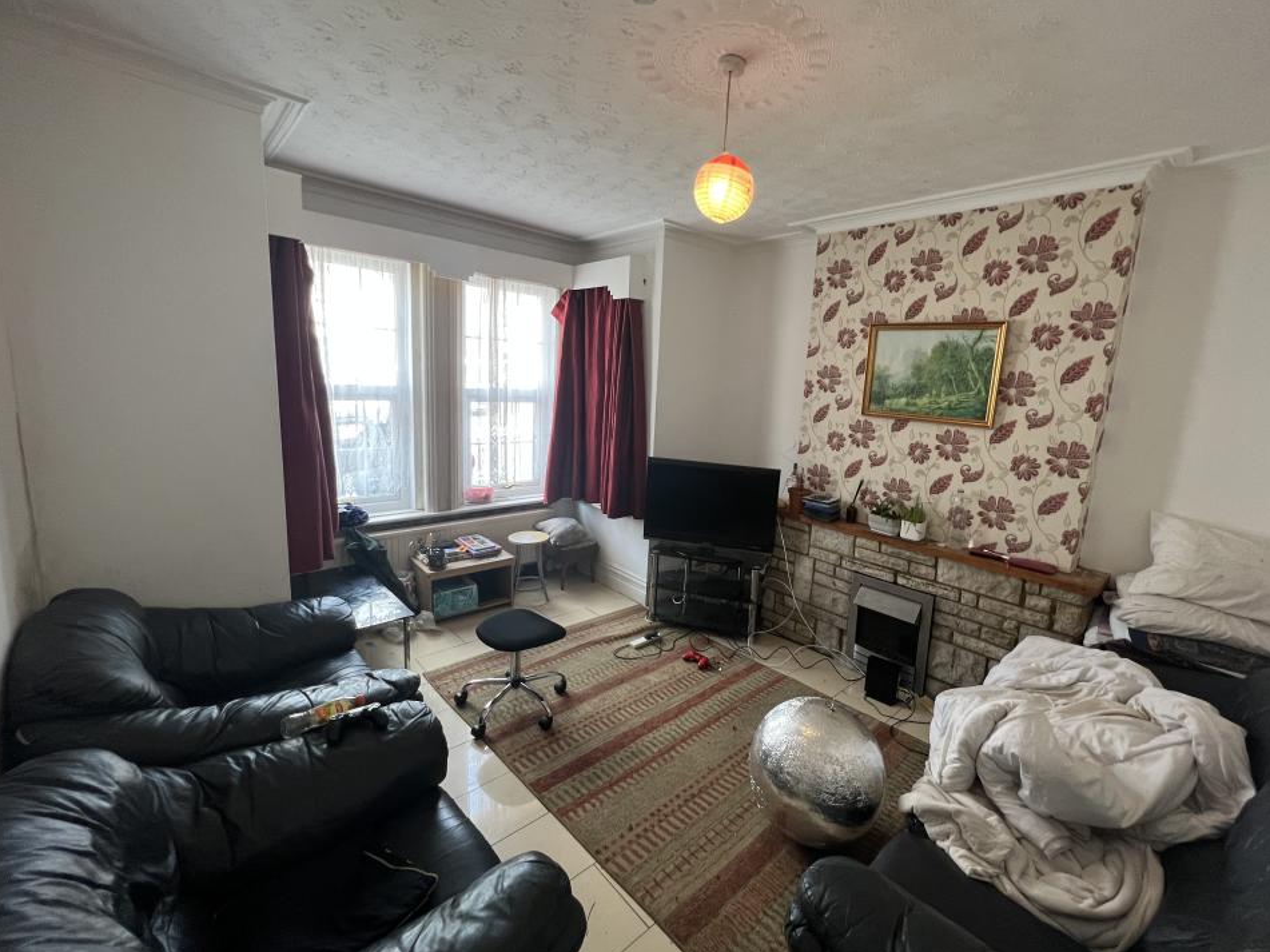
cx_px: 676
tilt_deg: -9.2
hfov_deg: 101.9
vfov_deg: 85.6
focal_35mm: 14
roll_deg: -2.9
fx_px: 514
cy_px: 466
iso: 160
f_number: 1.8
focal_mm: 1.57
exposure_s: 1/99
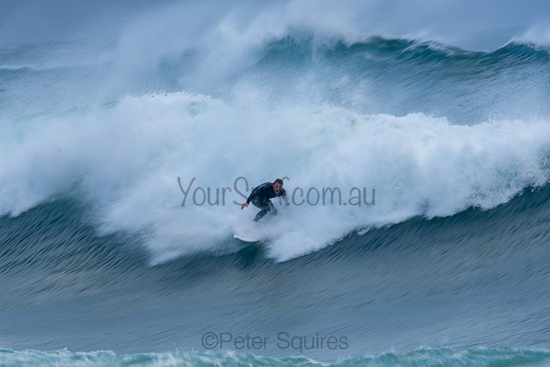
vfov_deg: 1.8
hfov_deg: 2.7
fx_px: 11460
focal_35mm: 750
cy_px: 184
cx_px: 275
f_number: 20
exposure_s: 1/30
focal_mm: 500
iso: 100
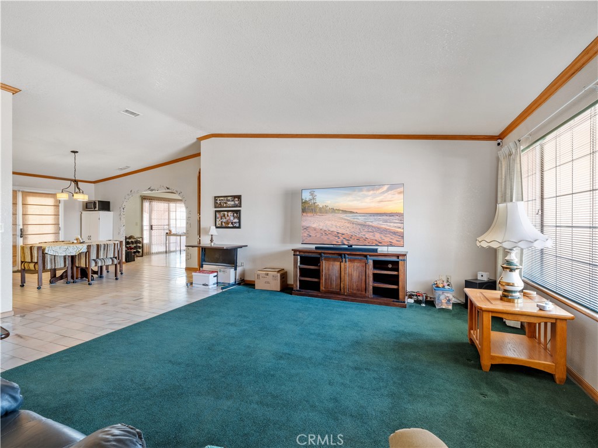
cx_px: 299
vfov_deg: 78.1
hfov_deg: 94.5
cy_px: 224
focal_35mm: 16
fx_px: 276
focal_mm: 20.3
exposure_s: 1.1
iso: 800
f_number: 11
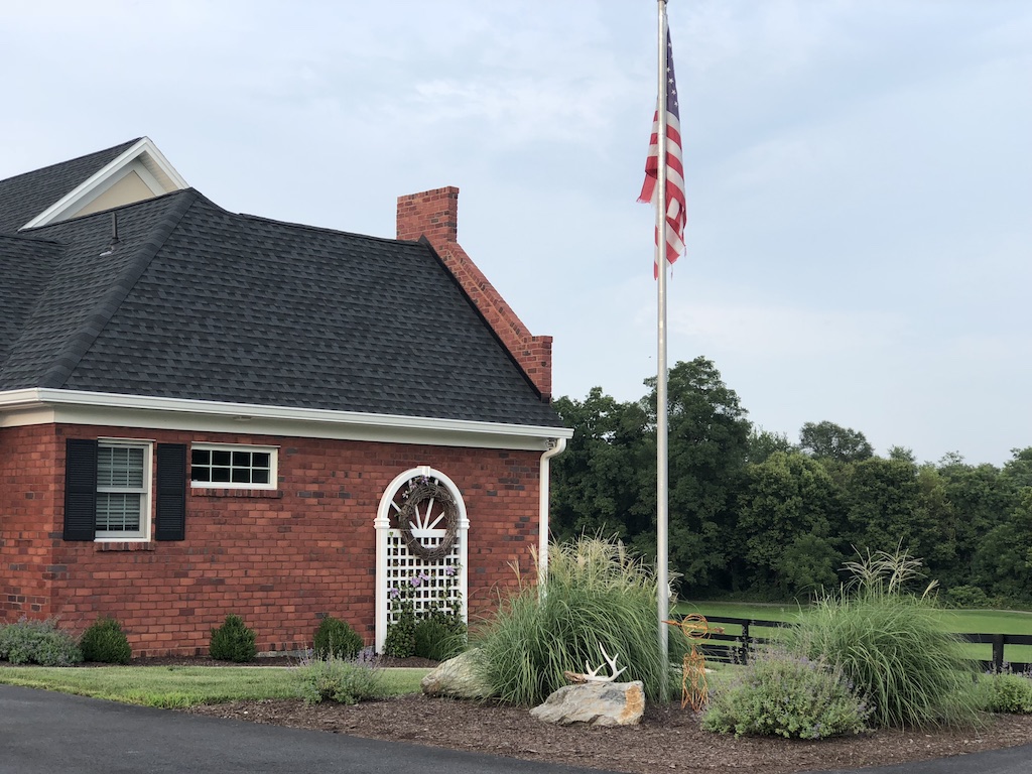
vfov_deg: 25.7
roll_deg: -0.1
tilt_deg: +4.3
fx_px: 1699
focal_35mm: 57
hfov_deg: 33.8
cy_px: 387
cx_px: 516
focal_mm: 6.6
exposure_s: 1/142
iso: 20
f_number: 2.8
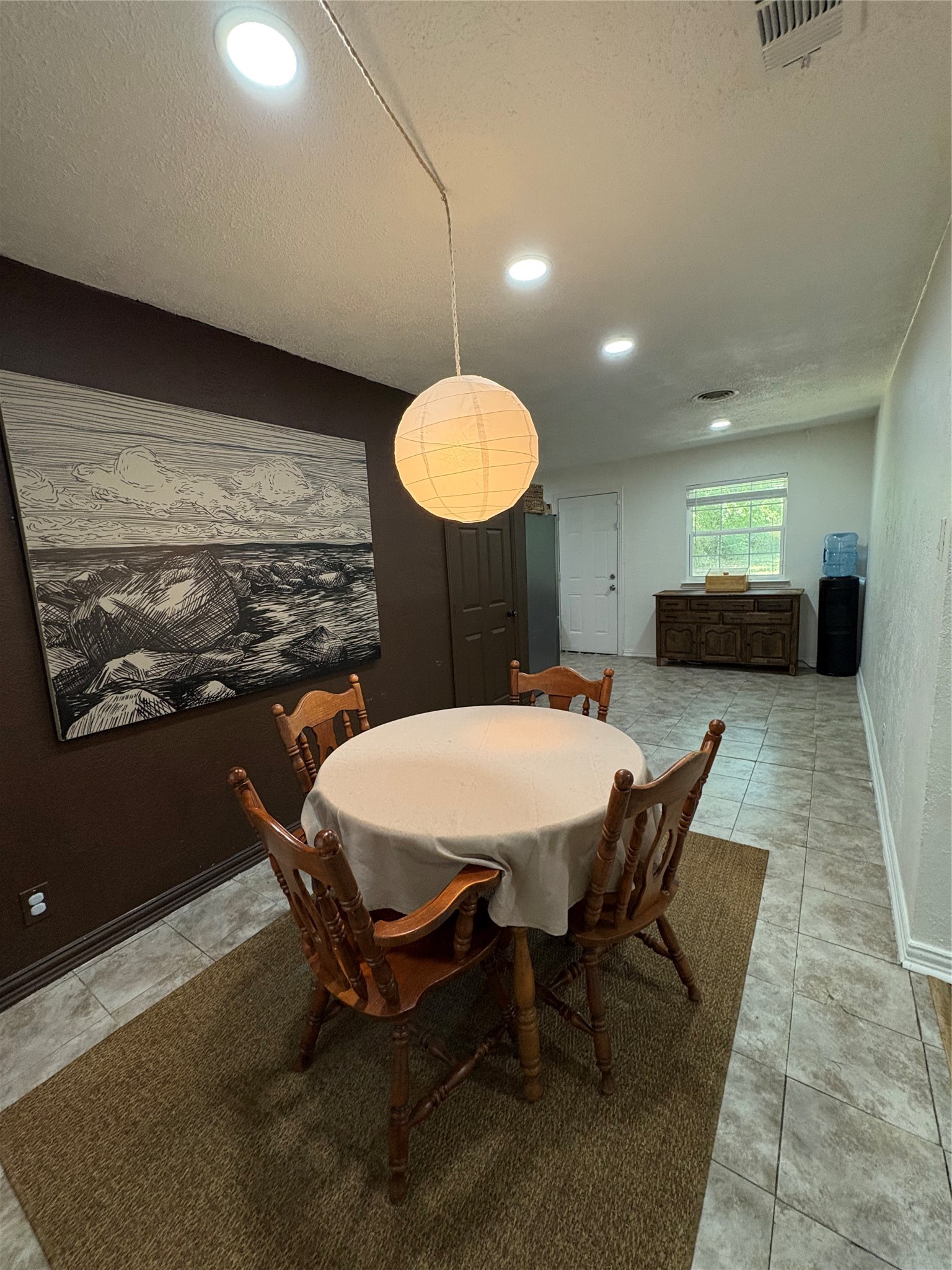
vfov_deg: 102.1
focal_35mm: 14
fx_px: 513
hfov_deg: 85.7
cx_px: 476
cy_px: 635
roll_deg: +4.0
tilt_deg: -7.3
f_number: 2.2
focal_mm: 2.22
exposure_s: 1/120
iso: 400
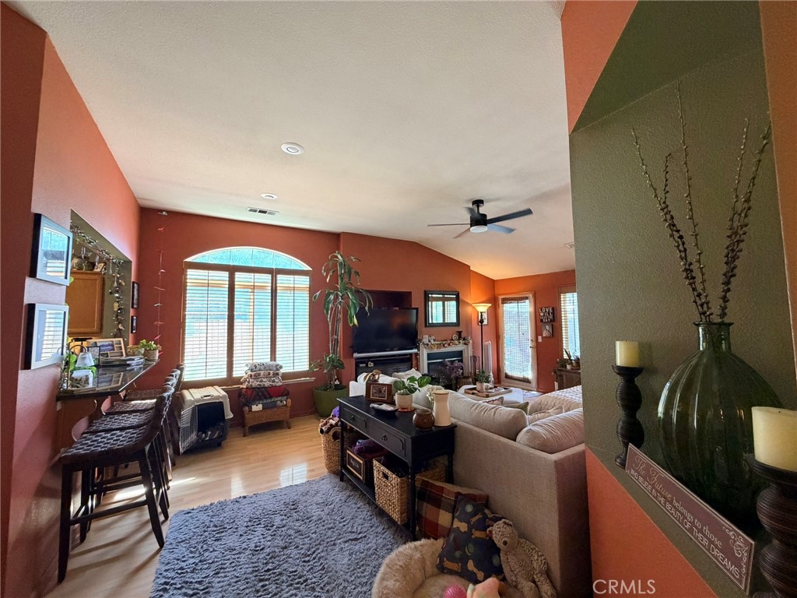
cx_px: 398
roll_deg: +1.3
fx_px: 322
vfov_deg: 85.7
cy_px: 299
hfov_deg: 102.1
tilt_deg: +2.1
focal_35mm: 14
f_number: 2.2
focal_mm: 2.22
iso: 320
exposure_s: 1/60
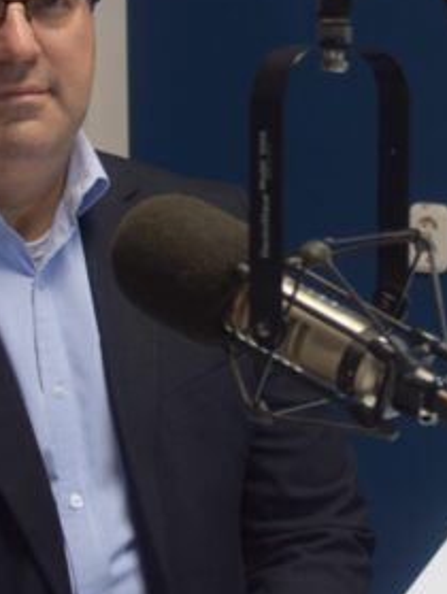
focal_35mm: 111
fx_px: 1907
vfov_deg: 17.6
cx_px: 426
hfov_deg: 13.2
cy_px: 138
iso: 400
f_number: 4
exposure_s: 1/60
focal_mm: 28
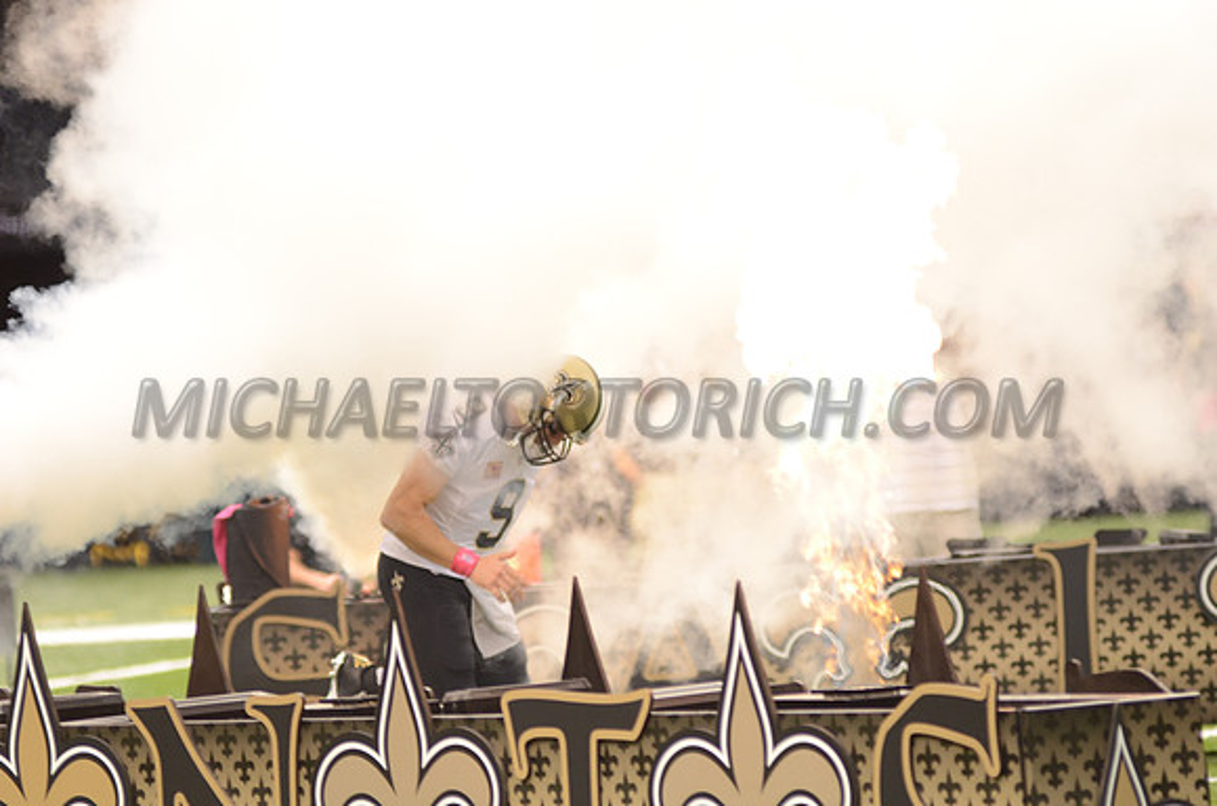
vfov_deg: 4.6
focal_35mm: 300
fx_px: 10119
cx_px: 608
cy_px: 403
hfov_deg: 6.9
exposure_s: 1/500
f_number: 2.8
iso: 800
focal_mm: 200
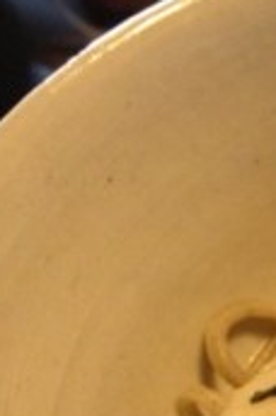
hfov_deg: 11.3
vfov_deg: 18.9
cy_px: 400
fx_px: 1224
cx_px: 593
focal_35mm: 106
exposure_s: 1/20
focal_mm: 4.28
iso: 250
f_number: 2.4
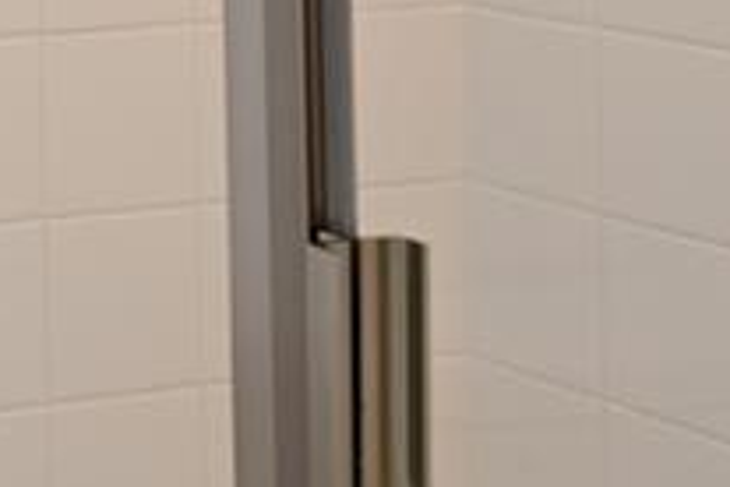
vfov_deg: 11.7
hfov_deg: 14.2
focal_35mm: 108
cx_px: -920
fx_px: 2190
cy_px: -385
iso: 250
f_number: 4
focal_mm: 14
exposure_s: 1/60
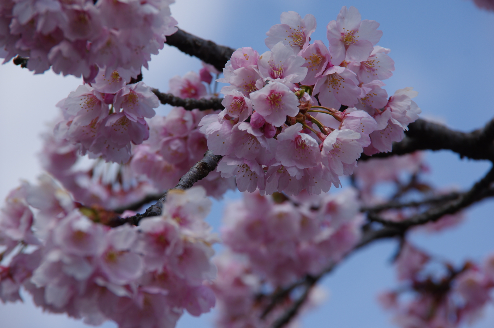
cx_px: 247
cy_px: 164
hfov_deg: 10.2
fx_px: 2770
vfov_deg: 6.8
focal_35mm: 202
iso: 100
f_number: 8
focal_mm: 135
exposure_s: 1/320
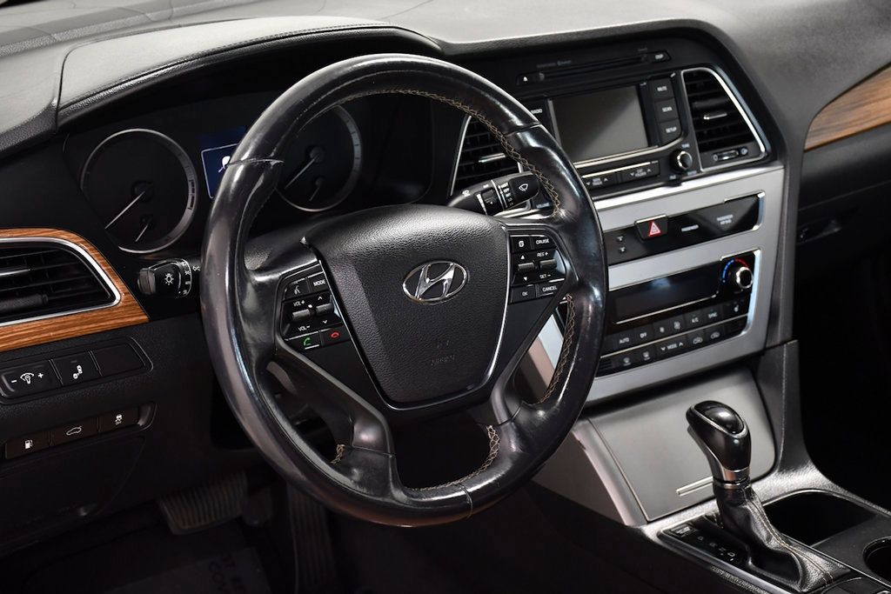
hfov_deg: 35.0
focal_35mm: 57
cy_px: 297
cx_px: 446
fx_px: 1411
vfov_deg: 23.8
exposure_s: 1/80
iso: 1000
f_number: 5
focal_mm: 38
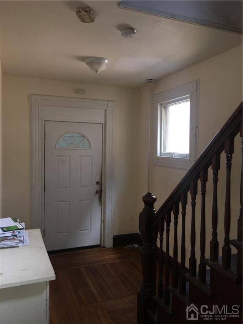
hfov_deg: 48.2
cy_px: 162
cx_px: 122
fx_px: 271
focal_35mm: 29
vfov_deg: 61.7
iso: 64
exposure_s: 1/30
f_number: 2.2
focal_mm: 4.15
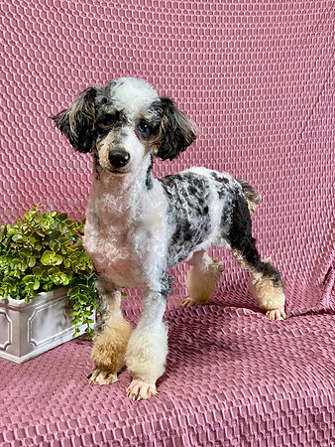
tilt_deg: -11.3
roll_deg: -1.8
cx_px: 168
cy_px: 224
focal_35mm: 52
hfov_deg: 28.1
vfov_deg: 36.8
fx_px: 670
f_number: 2
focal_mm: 6
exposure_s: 1/89
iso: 160
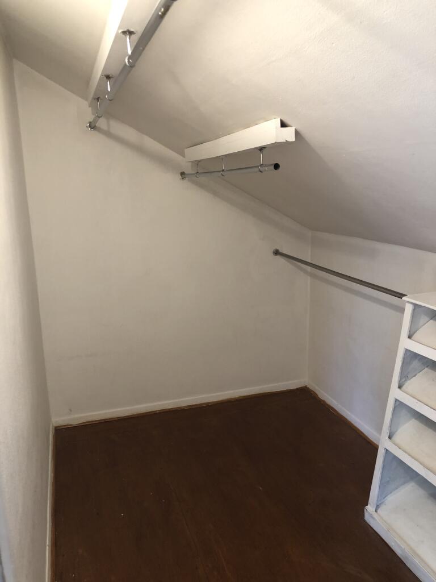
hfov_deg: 49.7
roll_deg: +1.6
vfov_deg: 63.4
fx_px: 470
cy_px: 291
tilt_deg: -13.4
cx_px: 218
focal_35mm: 28
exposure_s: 1/17
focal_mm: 3.99
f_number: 1.8
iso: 50
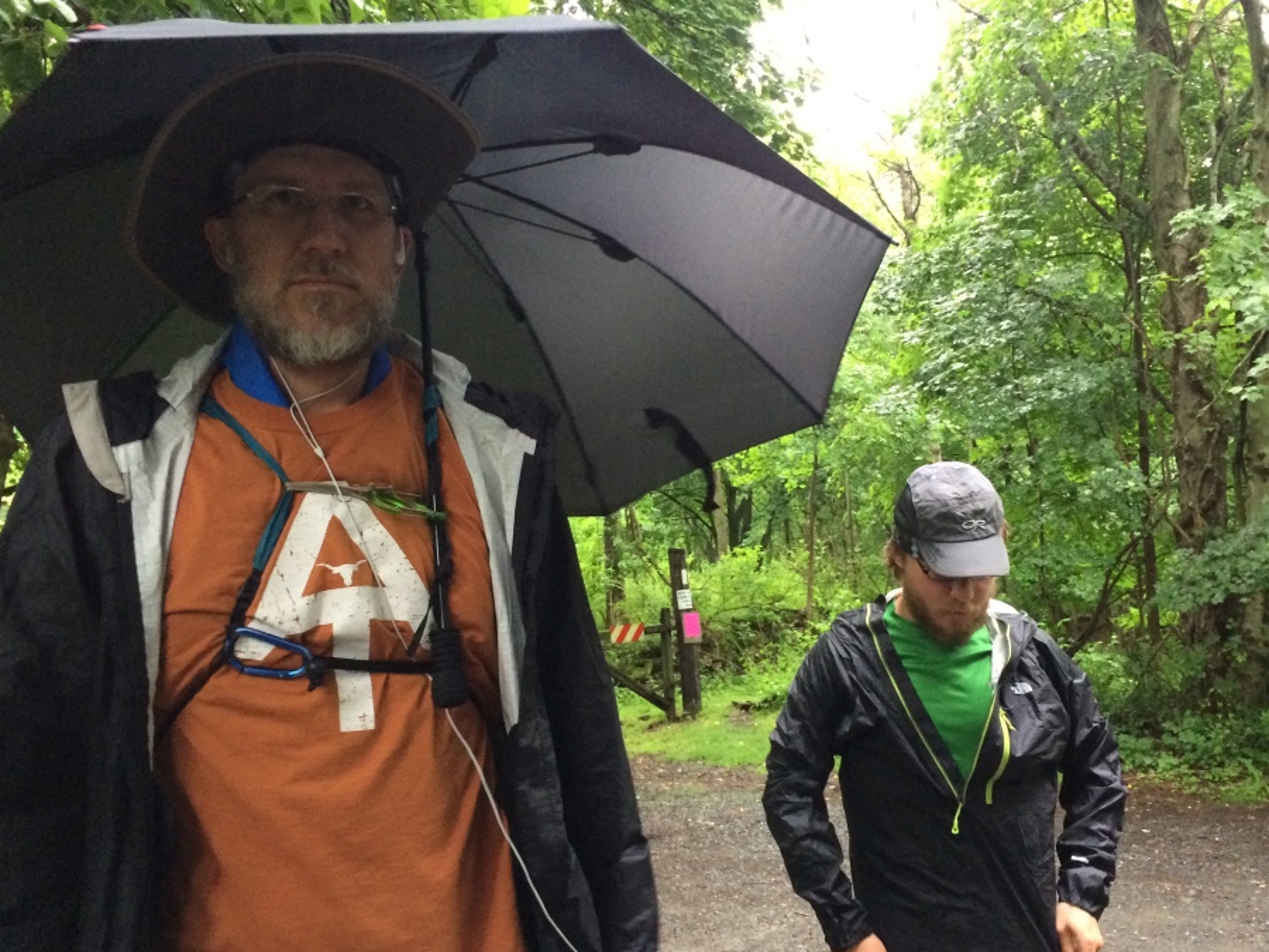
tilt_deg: +3.4
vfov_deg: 42.9
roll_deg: +2.6
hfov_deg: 55.3
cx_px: 681
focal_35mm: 33
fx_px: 1210
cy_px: 529
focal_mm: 4.15
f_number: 2.2
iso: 250
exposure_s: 1/30
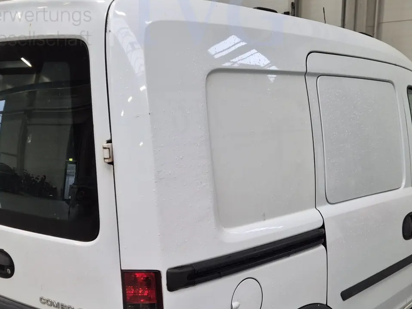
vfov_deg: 31.0
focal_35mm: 46
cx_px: 227
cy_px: 229
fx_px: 547
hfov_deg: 41.2
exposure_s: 1/100
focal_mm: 5.4
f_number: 1.8
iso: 320
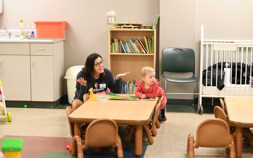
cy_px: 80
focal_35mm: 87
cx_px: 127
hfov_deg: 23.8
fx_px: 600
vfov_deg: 15.0
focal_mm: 85
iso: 1600
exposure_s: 1/200
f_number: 2.8
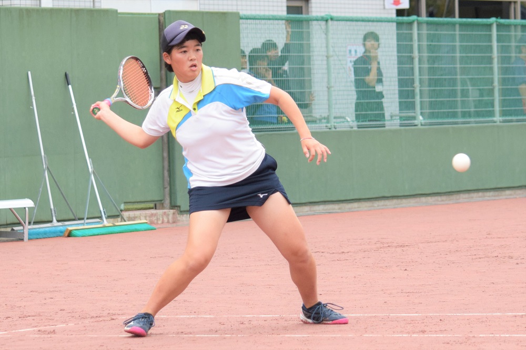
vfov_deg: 11.4
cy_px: 175
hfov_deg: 17.1
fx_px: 1753
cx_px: 263
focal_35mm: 120
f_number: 4.5
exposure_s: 1/1600
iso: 640
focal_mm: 80
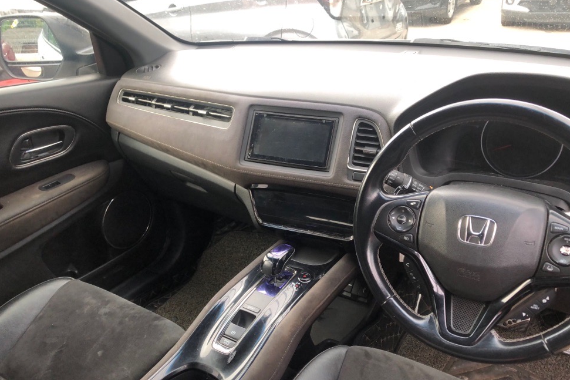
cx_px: 290
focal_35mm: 30
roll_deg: +4.0
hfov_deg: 61.9
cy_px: 196
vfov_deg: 43.6
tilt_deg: -26.3
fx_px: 475
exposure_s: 1/30
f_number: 1.8
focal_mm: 4
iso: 25
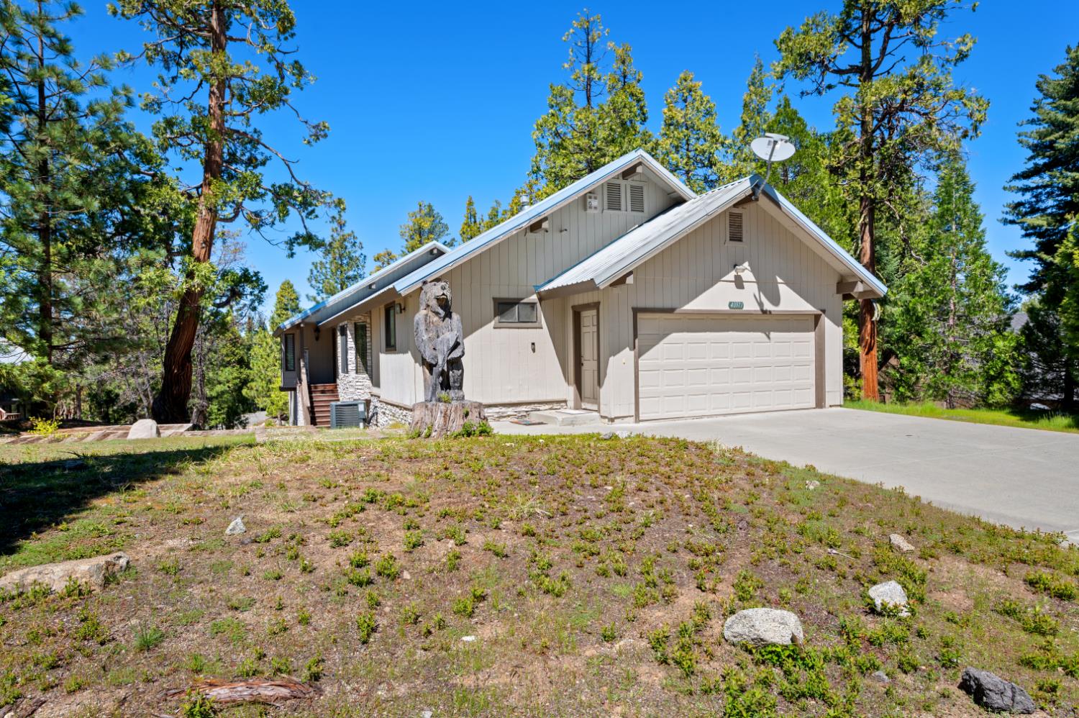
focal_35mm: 21
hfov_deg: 81.2
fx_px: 629
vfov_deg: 59.4
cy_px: 359
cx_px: 540
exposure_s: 1/200
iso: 250
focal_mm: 21
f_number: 9
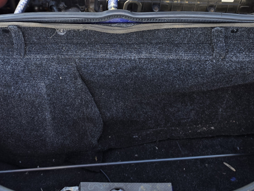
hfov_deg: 37.4
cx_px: 113
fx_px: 374
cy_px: 31
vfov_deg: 27.8
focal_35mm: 51
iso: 10
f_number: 1.4
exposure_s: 1/182
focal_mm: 6.5
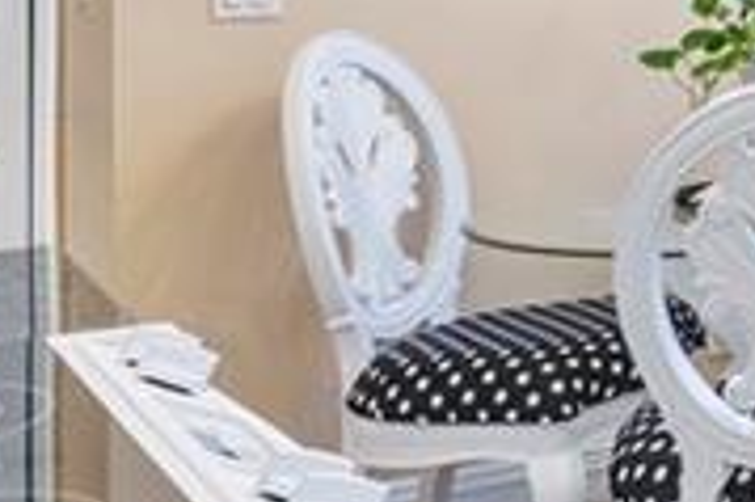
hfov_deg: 18.0
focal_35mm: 86
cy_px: -86
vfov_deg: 15.3
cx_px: 1421
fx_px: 1802
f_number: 11
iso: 160
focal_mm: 10
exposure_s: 1/2.5
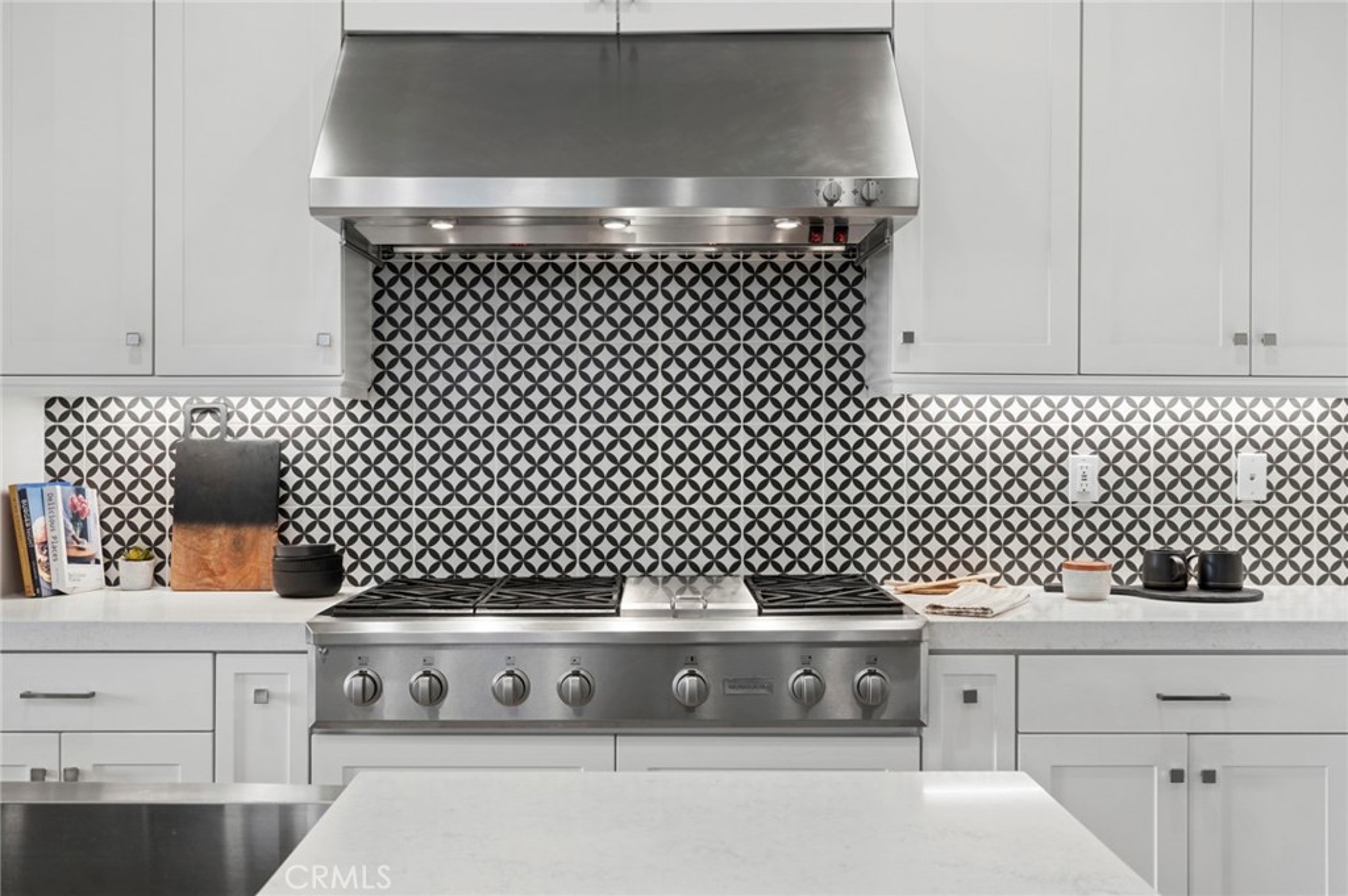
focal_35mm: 35
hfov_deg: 54.5
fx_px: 1309
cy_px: 448
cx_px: 674
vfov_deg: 37.8
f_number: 9
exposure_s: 1/2.5
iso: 200
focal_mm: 35
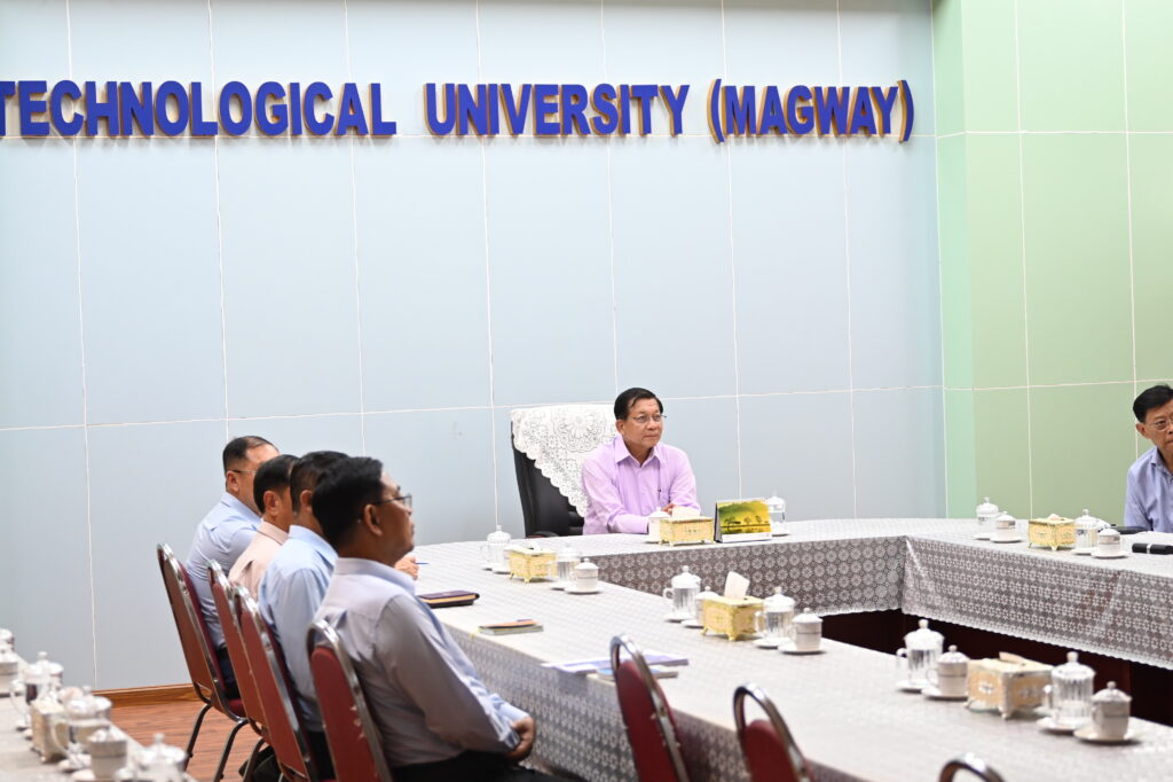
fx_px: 2280
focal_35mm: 70
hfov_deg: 28.9
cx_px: 586
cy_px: 391
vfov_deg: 19.4
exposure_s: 1/60
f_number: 2.8
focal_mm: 47
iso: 800
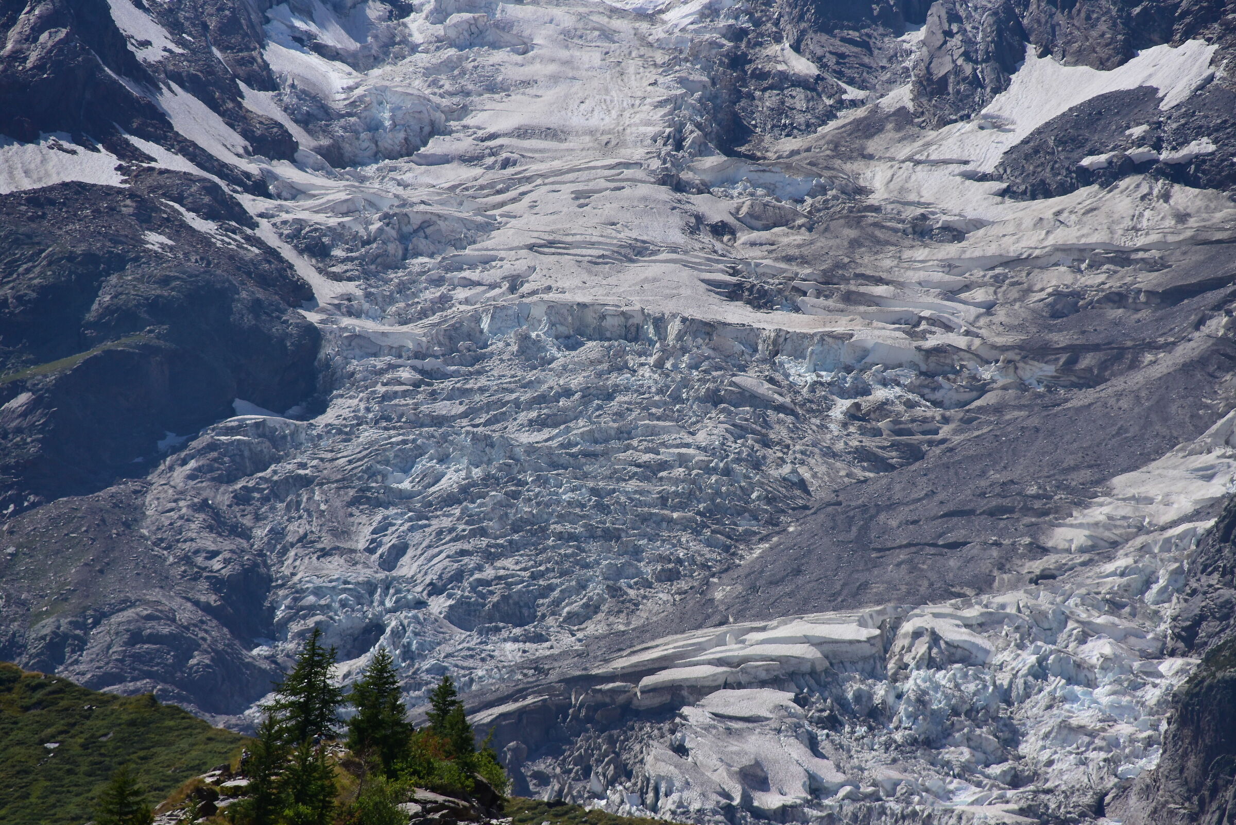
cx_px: 618
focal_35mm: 200
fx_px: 6869
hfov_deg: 10.3
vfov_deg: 6.9
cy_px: 412
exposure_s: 1/4000
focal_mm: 200
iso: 800
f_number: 8
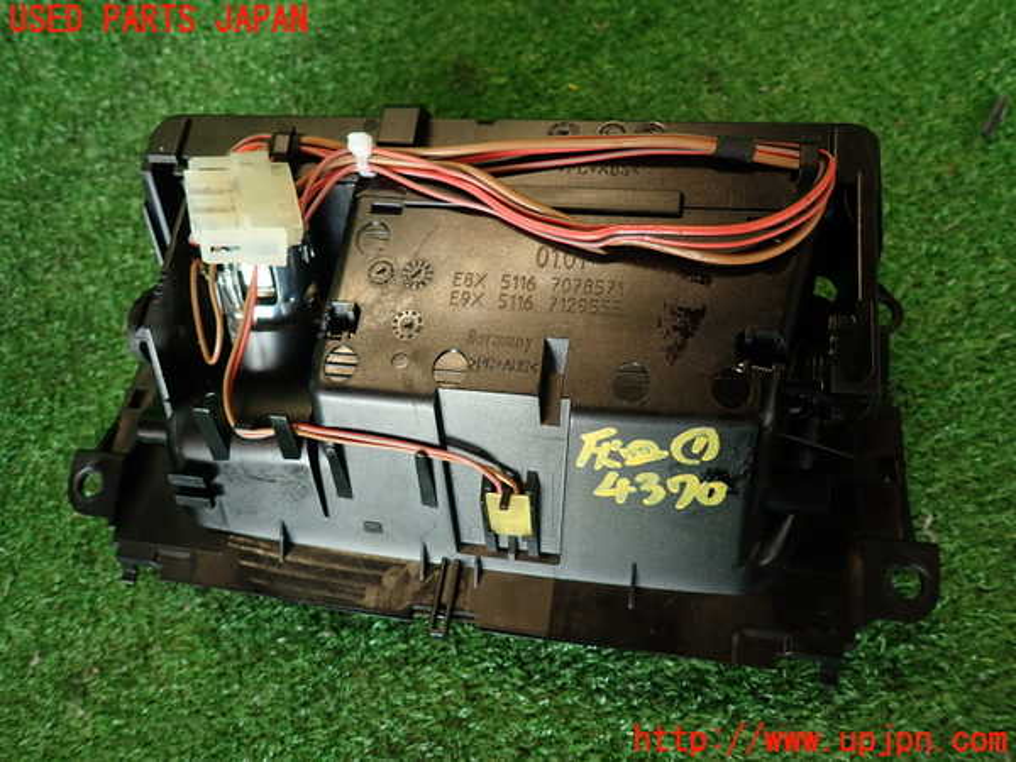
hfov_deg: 69.4
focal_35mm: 25
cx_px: 508
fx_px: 734
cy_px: 381
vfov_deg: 54.9
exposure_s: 1/60
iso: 160
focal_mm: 4.5
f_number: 2
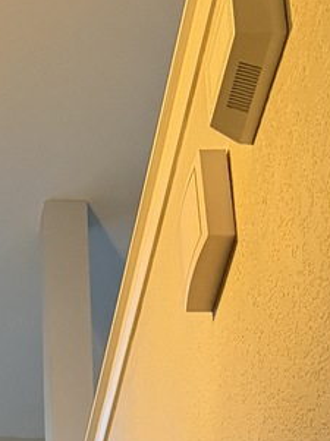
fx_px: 1465
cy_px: 731
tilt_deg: +23.0
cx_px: -125
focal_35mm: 115
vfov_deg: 15.3
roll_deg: -0.7
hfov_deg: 12.4
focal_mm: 6.76
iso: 800
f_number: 1.78
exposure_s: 1/60
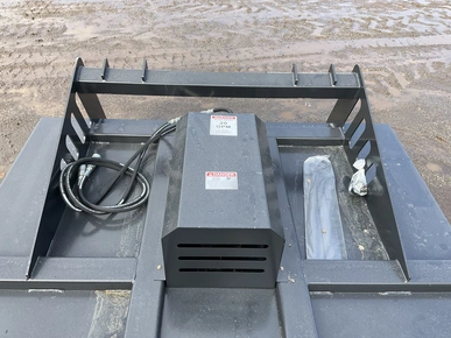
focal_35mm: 30
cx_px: 219
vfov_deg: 46.8
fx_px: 391
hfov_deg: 60.0
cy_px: 172
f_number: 1.8
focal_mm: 3
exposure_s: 1/383
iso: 25
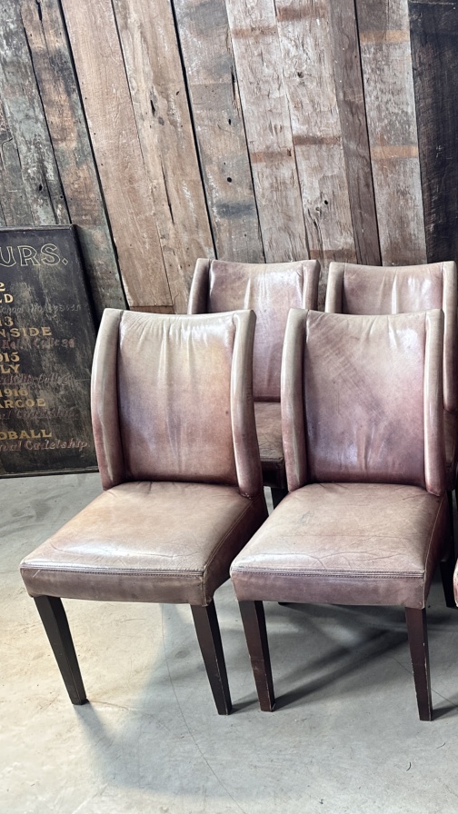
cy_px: 407
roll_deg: +2.3
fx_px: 756
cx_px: 501
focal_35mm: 35
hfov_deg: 30.3
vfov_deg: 56.6
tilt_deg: -25.4
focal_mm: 6.86
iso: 200
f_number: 1.78
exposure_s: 1/121
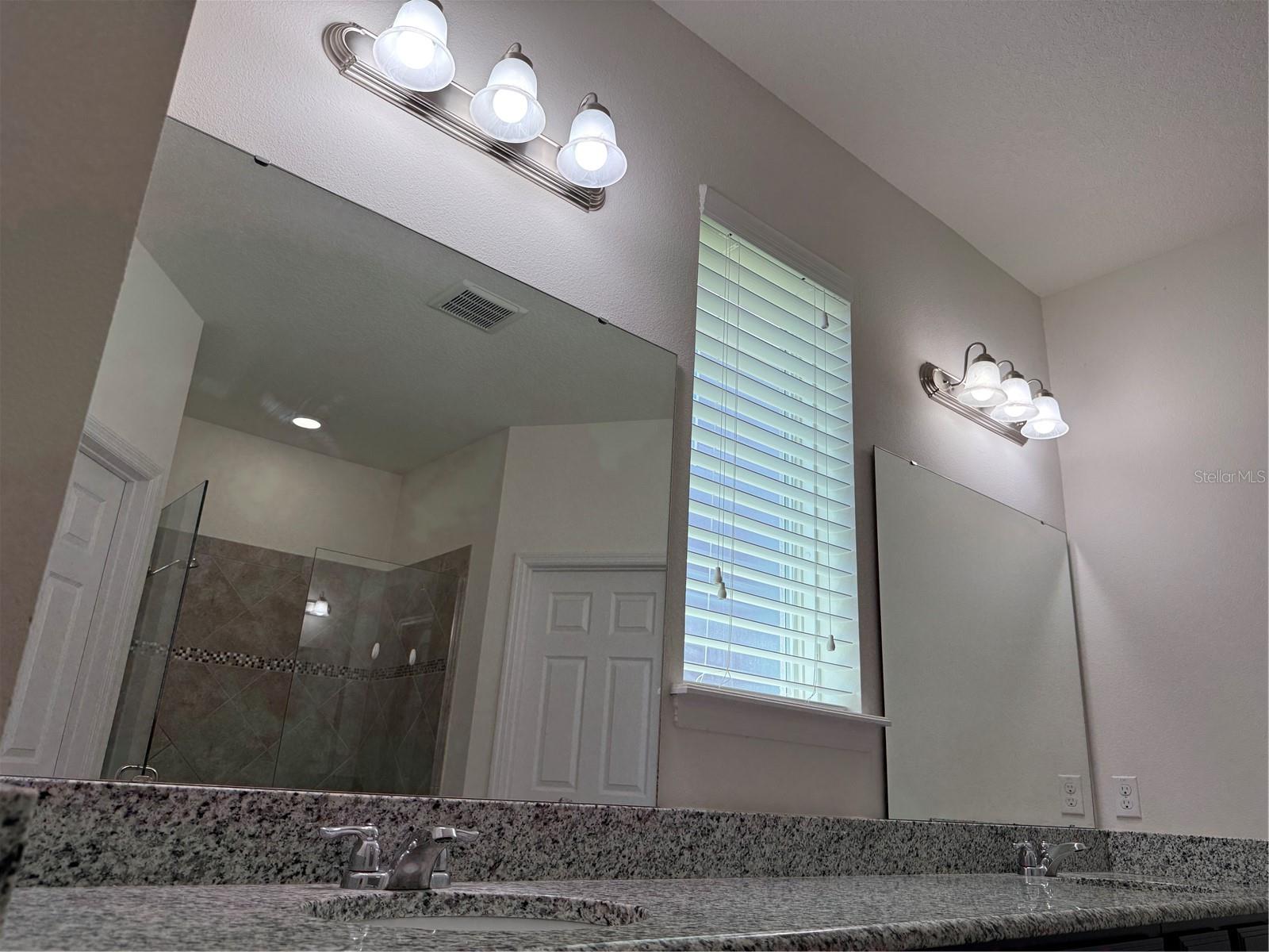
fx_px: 880
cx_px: 634
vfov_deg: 56.8
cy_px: 476
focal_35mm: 24
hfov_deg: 71.6
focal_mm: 6.76
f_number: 1.78
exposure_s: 1/255
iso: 80
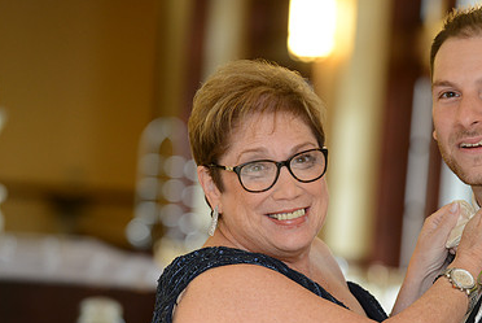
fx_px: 2922
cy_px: 186
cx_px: 341
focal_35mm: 218
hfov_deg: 9.4
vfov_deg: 6.3
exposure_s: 1/60
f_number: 4.5
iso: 800
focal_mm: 140
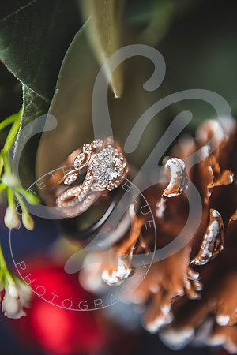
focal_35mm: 70
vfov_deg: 28.8
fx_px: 691
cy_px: 178
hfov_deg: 19.5
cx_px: 118
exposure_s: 1/125
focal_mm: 70
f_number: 2.8
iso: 500
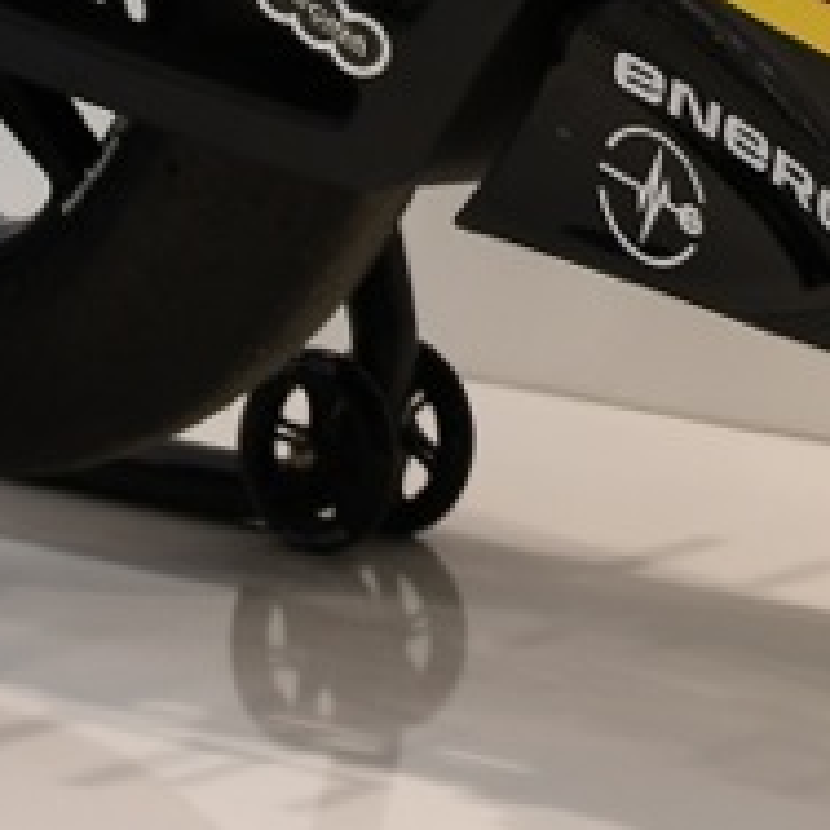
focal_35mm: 156
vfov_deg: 10.5
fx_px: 4232
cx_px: 1470
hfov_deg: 10.6
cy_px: -669
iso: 200
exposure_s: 1/100
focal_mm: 18
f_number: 3.2
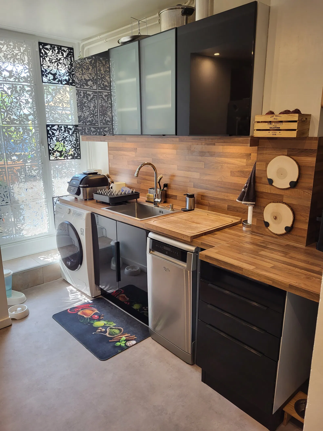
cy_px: 216
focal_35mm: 26
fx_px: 323
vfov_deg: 67.3
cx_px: 162
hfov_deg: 53.1
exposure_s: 1/100
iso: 100
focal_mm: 5.4
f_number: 1.8
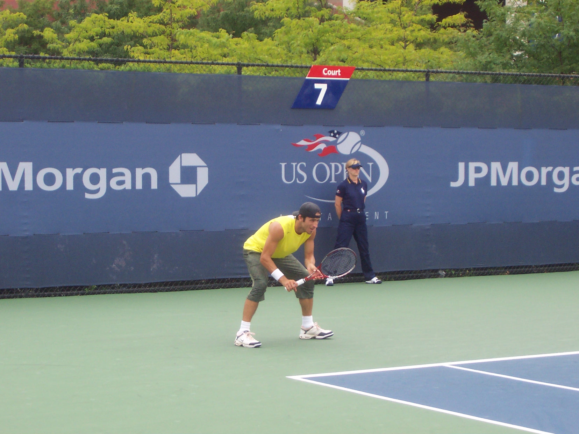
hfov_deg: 17.7
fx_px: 1857
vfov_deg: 13.3
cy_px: 217
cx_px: 290
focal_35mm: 111
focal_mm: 16.8
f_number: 4.8
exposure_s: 1/250
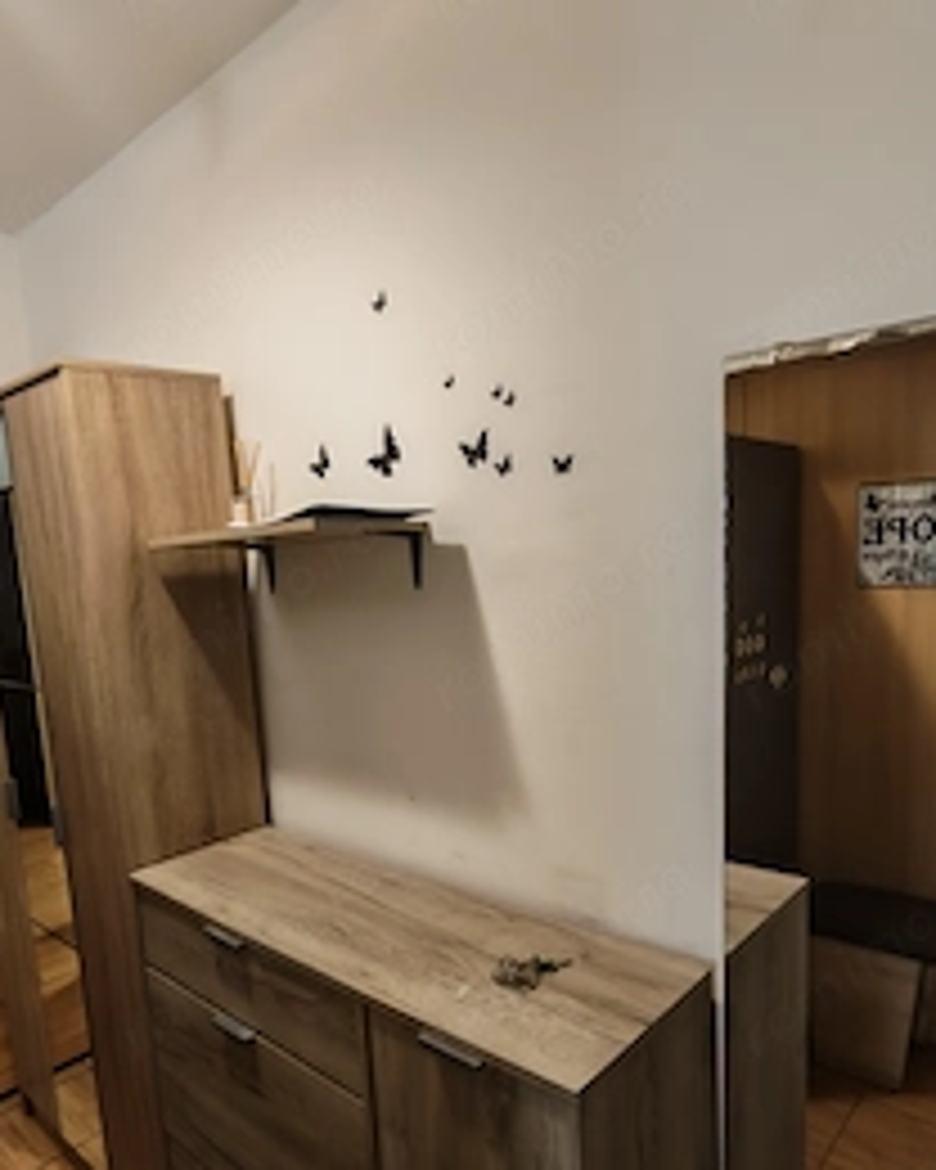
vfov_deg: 69.8
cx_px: 414
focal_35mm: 24
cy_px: 684
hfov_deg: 58.6
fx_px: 831
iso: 400
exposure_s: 1/13
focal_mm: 1.96
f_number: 2.2
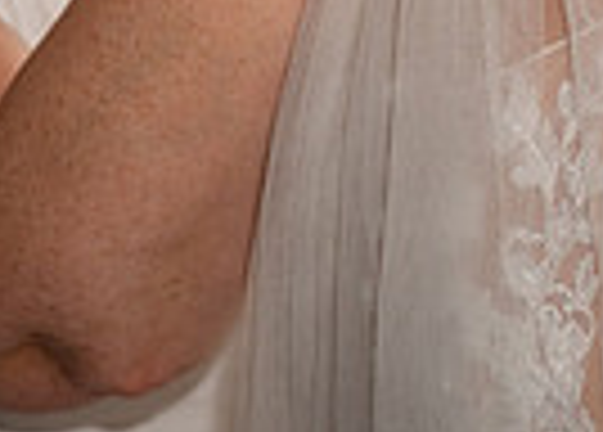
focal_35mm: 346
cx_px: 514
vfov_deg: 4.1
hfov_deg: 5.8
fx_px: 5931
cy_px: -437
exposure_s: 1/200
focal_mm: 62
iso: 280
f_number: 4
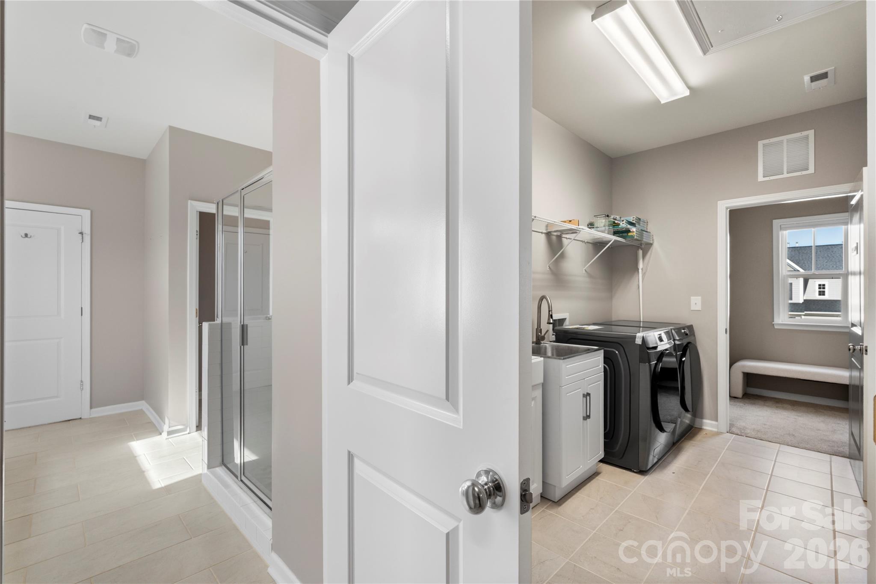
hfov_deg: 96.7
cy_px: 292
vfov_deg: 73.7
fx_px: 389
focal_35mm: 16
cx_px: 438
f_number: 8
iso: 250
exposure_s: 1/25
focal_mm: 16
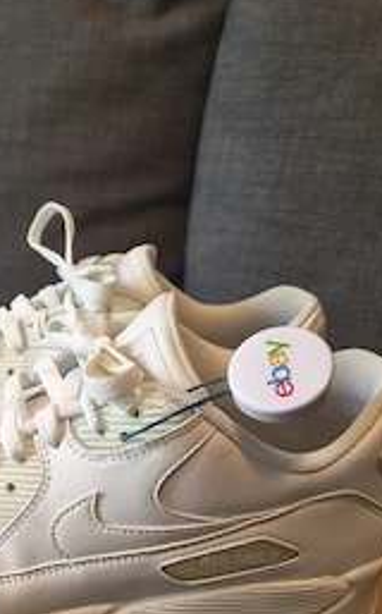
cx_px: 64
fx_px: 635
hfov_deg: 32.4
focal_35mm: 38
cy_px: 461
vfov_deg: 49.5
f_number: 1.8
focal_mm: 5.4
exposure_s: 1/100
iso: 500
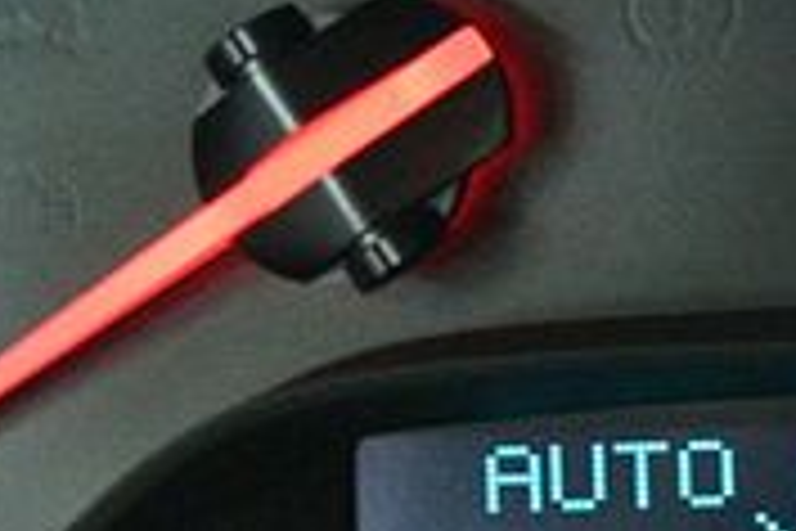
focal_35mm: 174
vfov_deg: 7.9
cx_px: 1120
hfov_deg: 11.4
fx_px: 3847
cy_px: 292
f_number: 4.8
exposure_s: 1/50
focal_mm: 32
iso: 12800
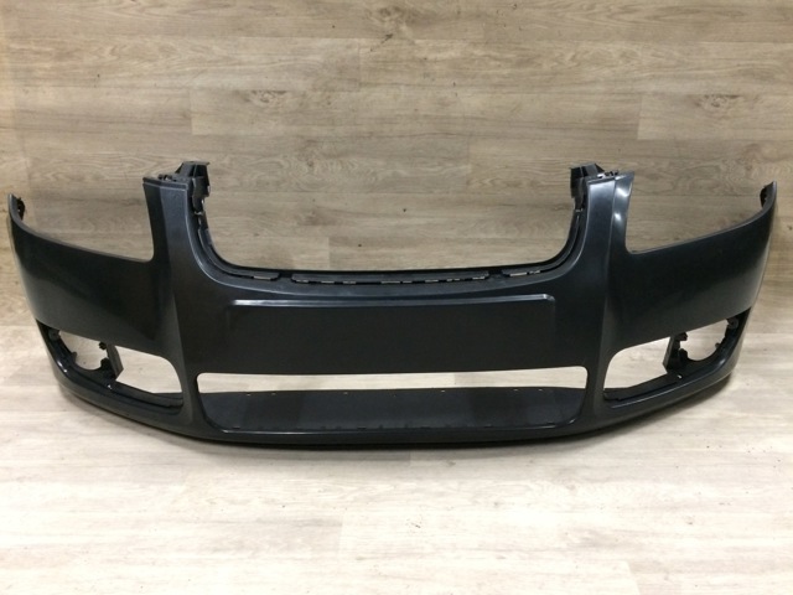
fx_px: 664
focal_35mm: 29
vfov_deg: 48.2
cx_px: 396
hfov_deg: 61.7
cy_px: 298
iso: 320
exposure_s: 1/17
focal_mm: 4.15
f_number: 2.2
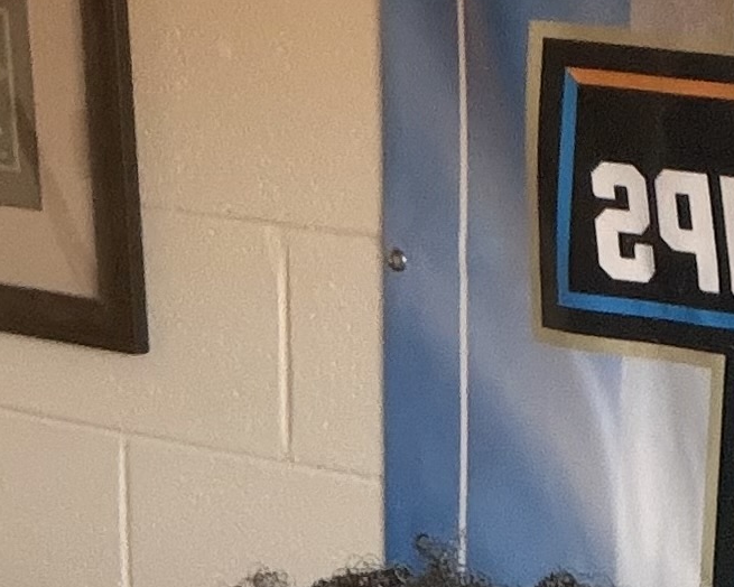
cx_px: 862
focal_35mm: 138
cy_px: 962
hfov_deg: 13.6
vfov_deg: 10.7
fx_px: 2998
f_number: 1.9
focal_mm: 2.71
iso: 200
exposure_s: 1/60
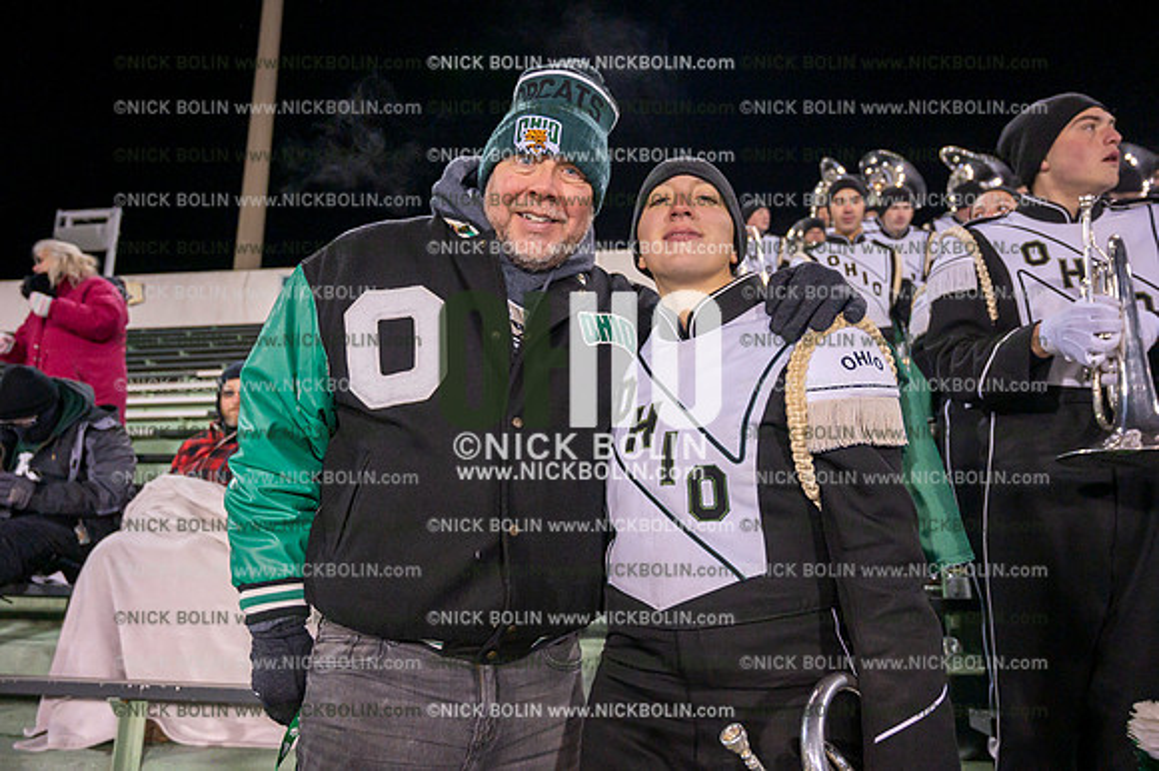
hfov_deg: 66.4
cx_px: 580
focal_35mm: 28
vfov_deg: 47.1
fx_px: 885
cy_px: 386
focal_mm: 27.5
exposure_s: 1/640
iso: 3200
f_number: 4
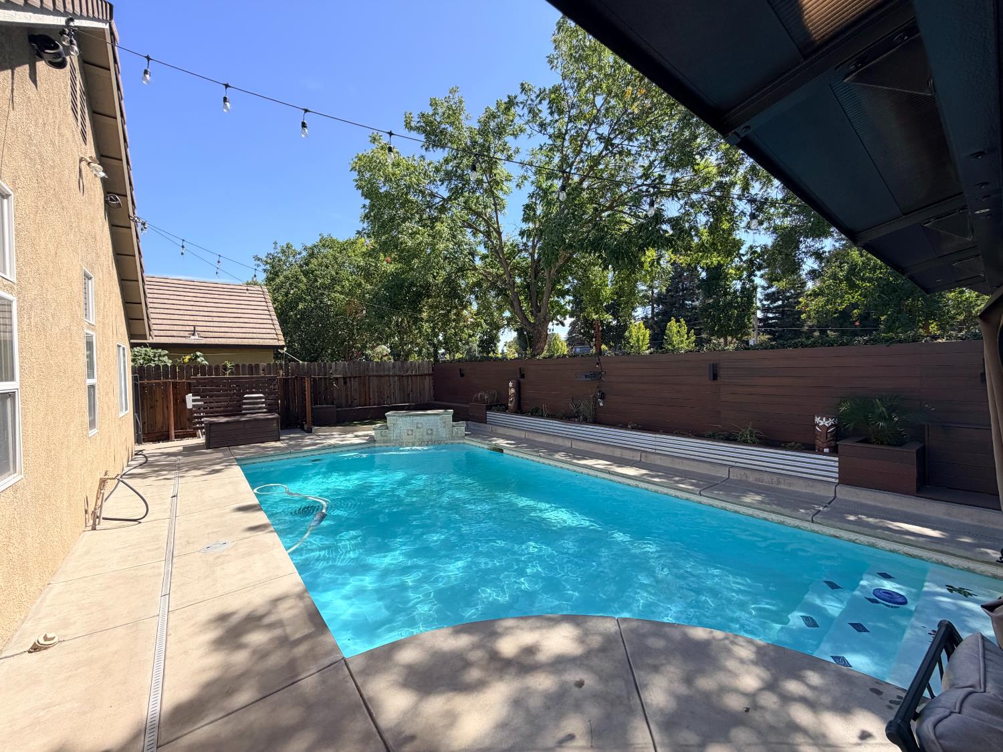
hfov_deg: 102.1
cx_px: 502
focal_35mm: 14
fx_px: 406
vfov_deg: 85.7
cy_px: 376
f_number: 2.2
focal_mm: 2.22
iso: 40
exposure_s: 1/770
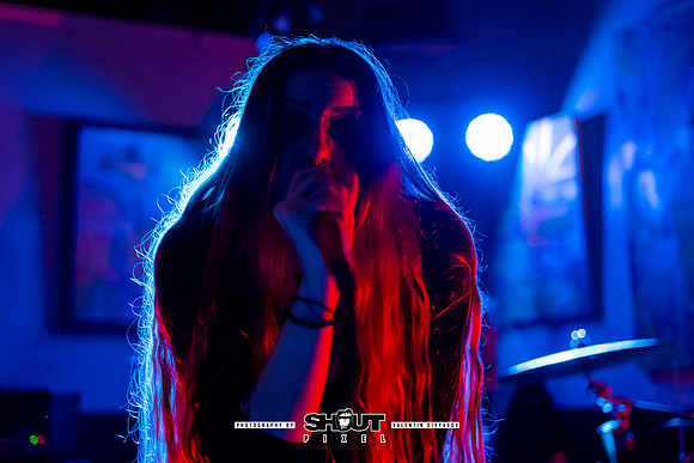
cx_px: 359
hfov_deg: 37.8
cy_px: 229
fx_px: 1014
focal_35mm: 53
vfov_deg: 25.7
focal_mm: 50
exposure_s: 1/160
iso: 3200
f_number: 2
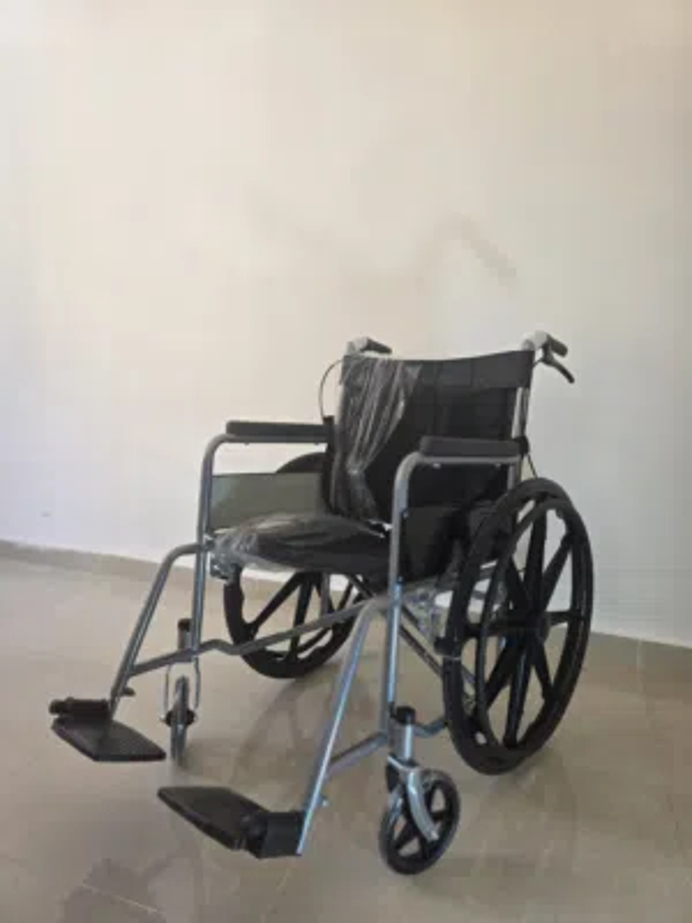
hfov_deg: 58.9
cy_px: 462
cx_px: 346
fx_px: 613
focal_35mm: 23
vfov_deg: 73.9
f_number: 1.7
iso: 64
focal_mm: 6.3
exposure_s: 1/120
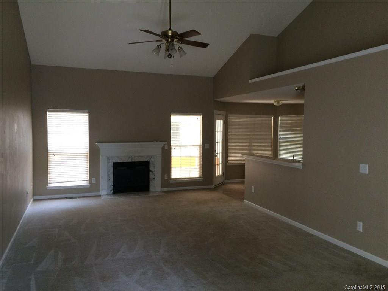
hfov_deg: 61.7
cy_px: 146
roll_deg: -1.3
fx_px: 325
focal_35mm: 29
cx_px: 194
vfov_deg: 48.2
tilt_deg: -4.1
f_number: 2.2
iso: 100
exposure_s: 1/30
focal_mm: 4.15
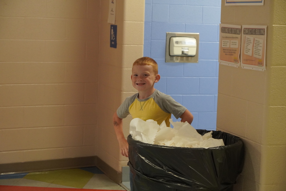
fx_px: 655
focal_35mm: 82
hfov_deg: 24.6
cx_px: 143
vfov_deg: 16.6
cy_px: 96
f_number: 4
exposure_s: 1/160
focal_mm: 55
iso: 2000
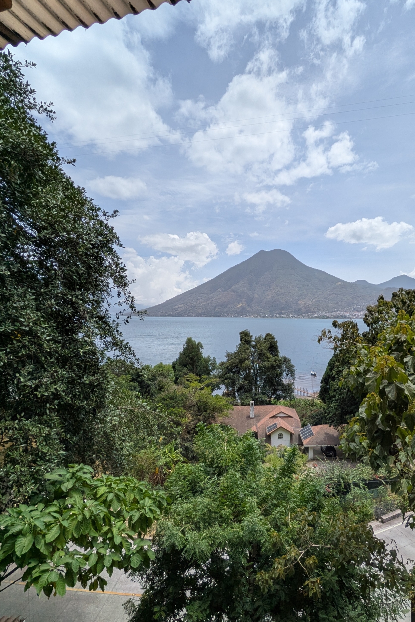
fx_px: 346
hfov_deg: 60.5
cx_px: 275
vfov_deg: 83.8
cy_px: 338
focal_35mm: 20
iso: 49
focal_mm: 1.85
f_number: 2.2
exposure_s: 1/2092
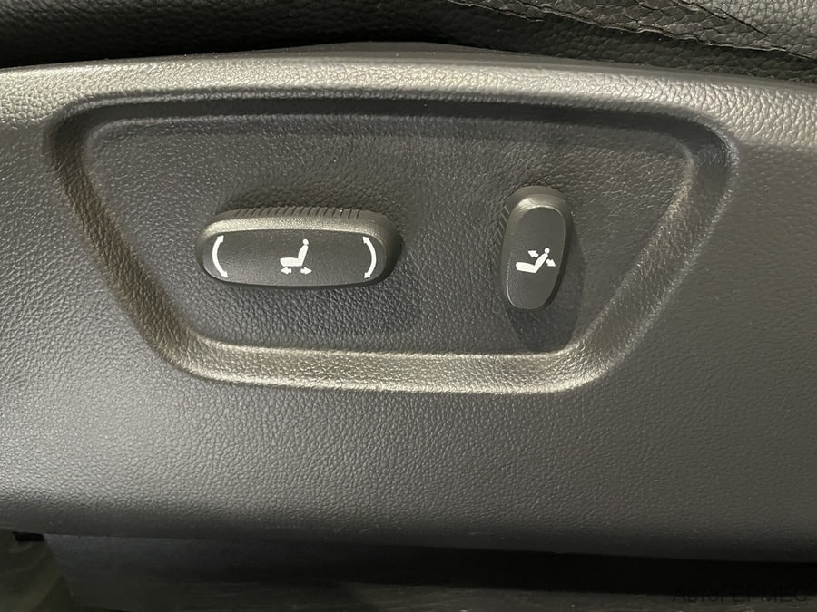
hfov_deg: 67.3
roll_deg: +8.3
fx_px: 614
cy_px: 306
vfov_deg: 53.1
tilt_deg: -24.5
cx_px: 408
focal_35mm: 26
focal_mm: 4.2
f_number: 1.6
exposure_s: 1/25
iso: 640
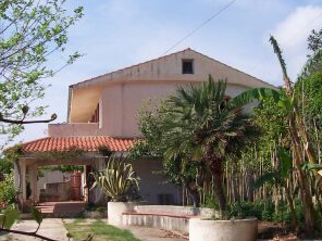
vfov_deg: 29.1
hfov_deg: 38.1
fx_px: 465
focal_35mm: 50
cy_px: 131
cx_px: 140
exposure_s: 1/500
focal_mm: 5.6
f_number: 5.6
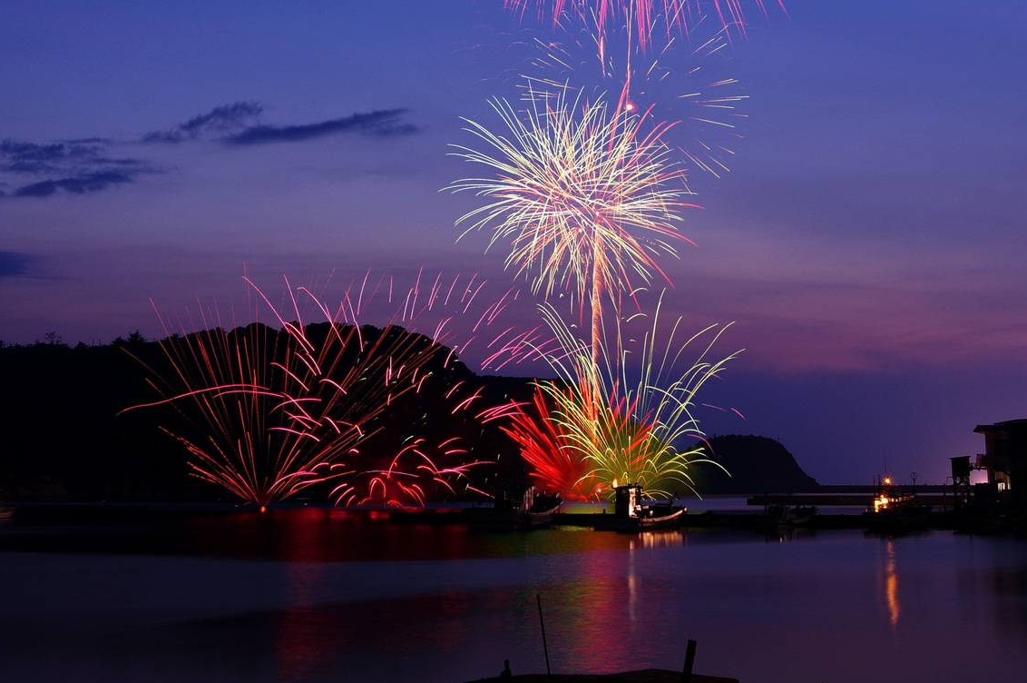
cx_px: 466
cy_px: 159
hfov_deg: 37.5
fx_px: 1510
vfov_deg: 25.1
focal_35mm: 53
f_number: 11
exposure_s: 3.99
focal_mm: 20
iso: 100
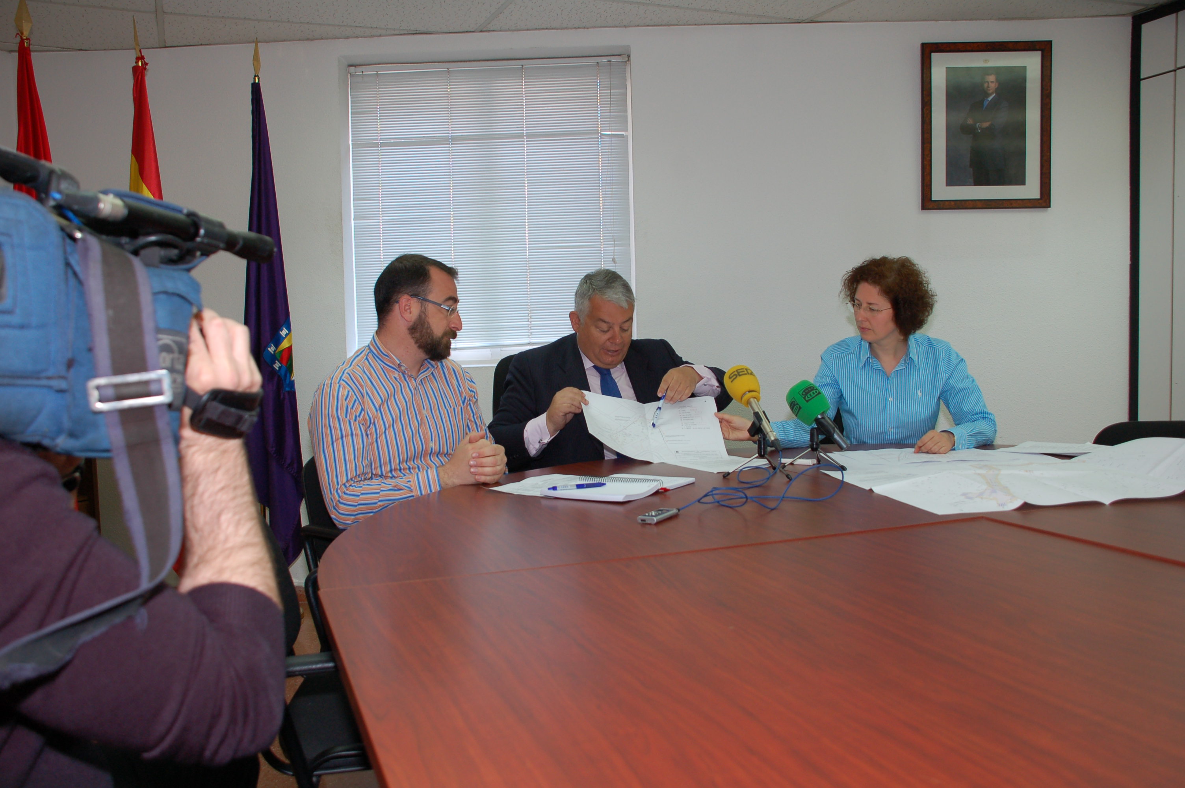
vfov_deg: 43.5
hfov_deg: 62.0
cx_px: 592
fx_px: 987
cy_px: 394
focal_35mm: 30
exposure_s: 1/60
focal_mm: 20
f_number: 4
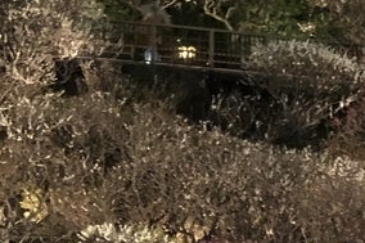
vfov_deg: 11.1
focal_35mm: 123
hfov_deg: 16.5
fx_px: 1246
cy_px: 192
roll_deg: -0.3
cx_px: 40
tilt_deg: +10.0
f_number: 1.8
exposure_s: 1/4
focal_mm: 3.99
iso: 400
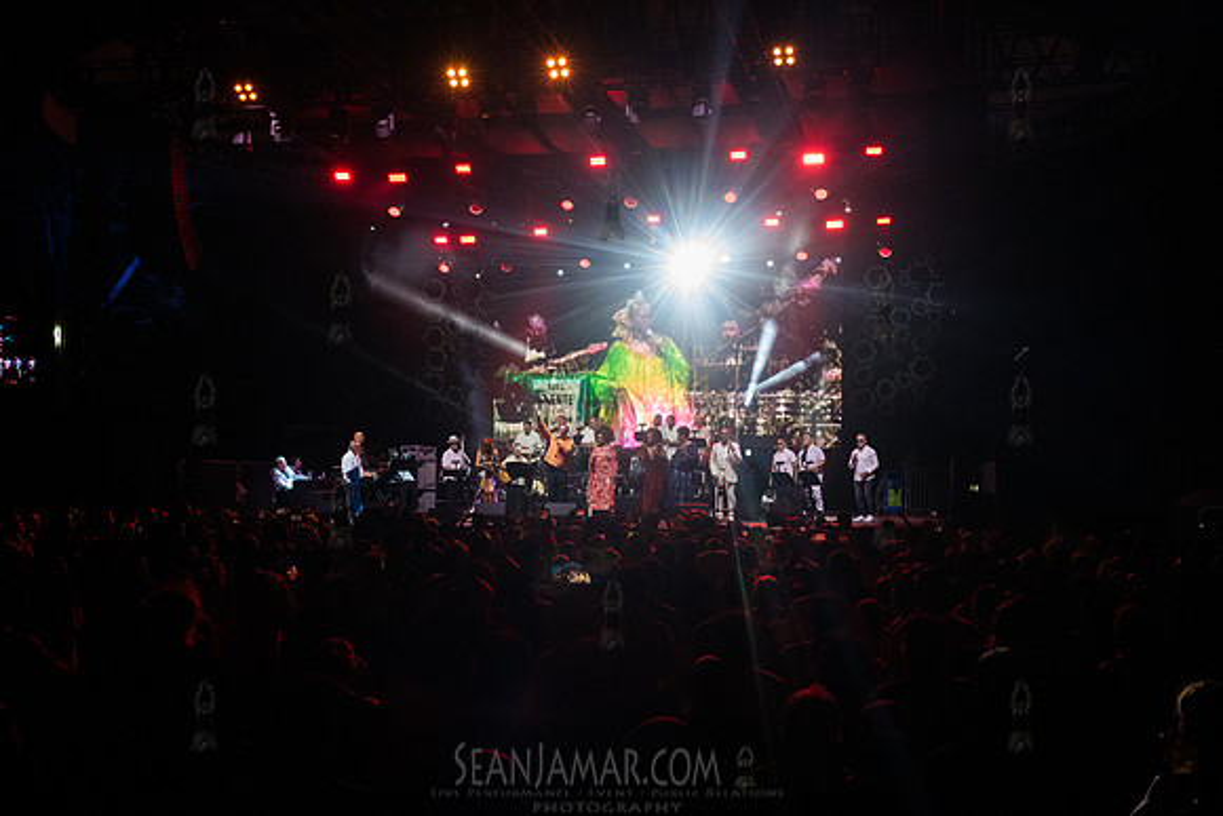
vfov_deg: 32.5
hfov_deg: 47.3
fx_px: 1396
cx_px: 609
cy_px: 479
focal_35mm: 41
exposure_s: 1/800
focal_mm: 35
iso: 5000
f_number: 5
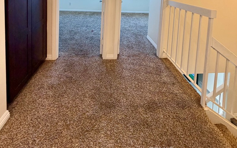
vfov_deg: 47.6
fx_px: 129
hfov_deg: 85.1
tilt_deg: -3.8
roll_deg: -1.5
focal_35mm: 20
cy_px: -5
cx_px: 118
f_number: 2.2
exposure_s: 1/60
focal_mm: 2.22
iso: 160
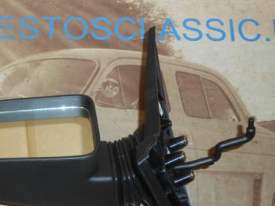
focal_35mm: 47
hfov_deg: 39.2
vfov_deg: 29.7
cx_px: 64
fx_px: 374
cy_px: 183
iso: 80
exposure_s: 1/25
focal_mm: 4.6
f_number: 3.5
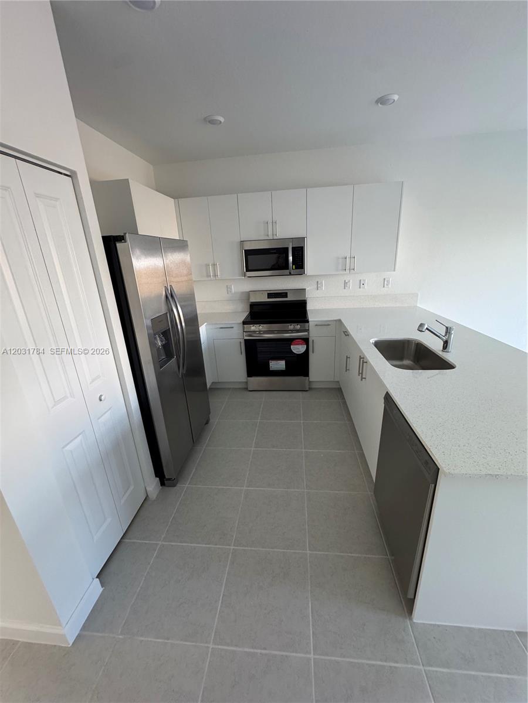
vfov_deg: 102.1
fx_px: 285
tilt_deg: -19.1
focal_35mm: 14
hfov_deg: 85.7
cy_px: 352
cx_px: 264
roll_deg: +2.9
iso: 320
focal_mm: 2.22
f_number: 2.2
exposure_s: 1/60
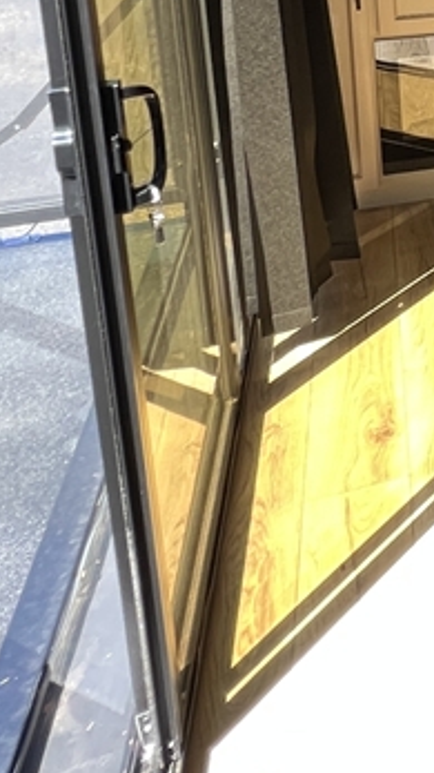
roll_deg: -1.9
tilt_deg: -15.6
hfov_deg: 17.0
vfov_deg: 36.4
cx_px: 899
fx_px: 1003
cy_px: -56
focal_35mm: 49
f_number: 1.8
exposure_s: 1/99
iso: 50
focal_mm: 1.57
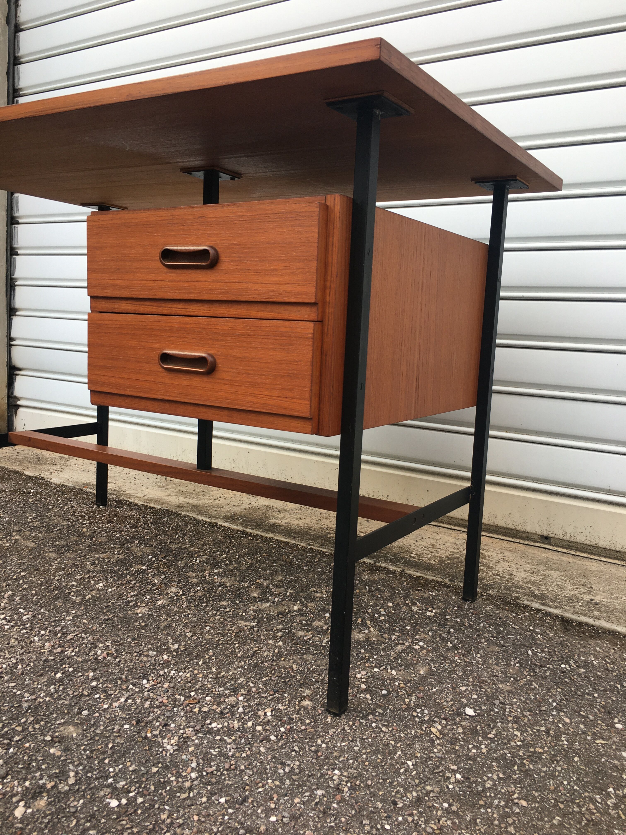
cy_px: 418
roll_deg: -3.6
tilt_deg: -4.9
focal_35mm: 29
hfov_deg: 48.2
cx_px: 313
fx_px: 699
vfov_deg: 61.7
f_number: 2.2
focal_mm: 4.15
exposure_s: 1/121
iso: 25
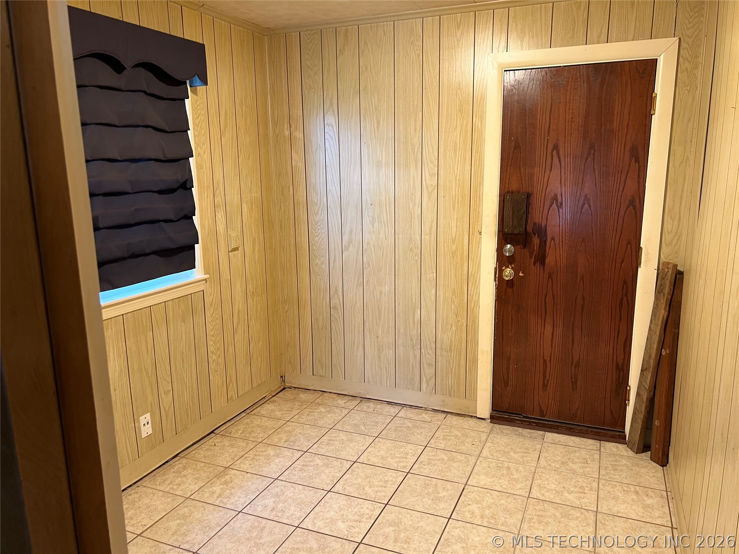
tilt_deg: -12.3
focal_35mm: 26
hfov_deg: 67.3
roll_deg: +1.0
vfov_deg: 53.1
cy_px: 277
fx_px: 555
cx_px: 370
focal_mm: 5.7
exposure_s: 1/60
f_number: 1.5
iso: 125
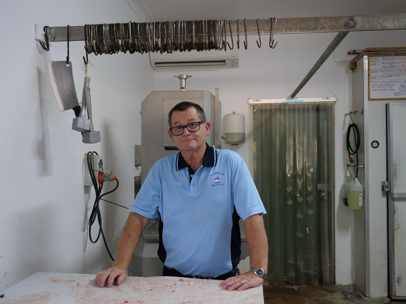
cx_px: 203
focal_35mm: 38
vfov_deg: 37.7
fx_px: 446
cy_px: 152
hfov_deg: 49.0
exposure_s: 1/60
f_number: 2.8
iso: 640
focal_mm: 19
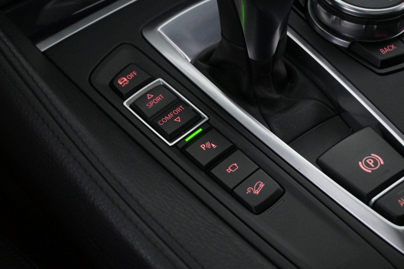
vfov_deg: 23.8
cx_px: 202
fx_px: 640
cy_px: 134
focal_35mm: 57
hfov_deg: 35.1
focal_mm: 38
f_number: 5.6
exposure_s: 1/60
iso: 5000
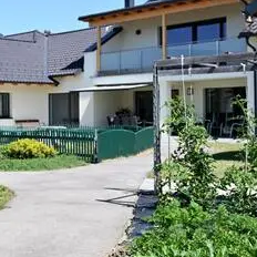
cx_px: -4
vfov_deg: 25.0
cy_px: 113
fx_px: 580
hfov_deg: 23.8
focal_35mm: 69
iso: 400
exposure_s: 1/4000
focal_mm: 31.5
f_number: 4
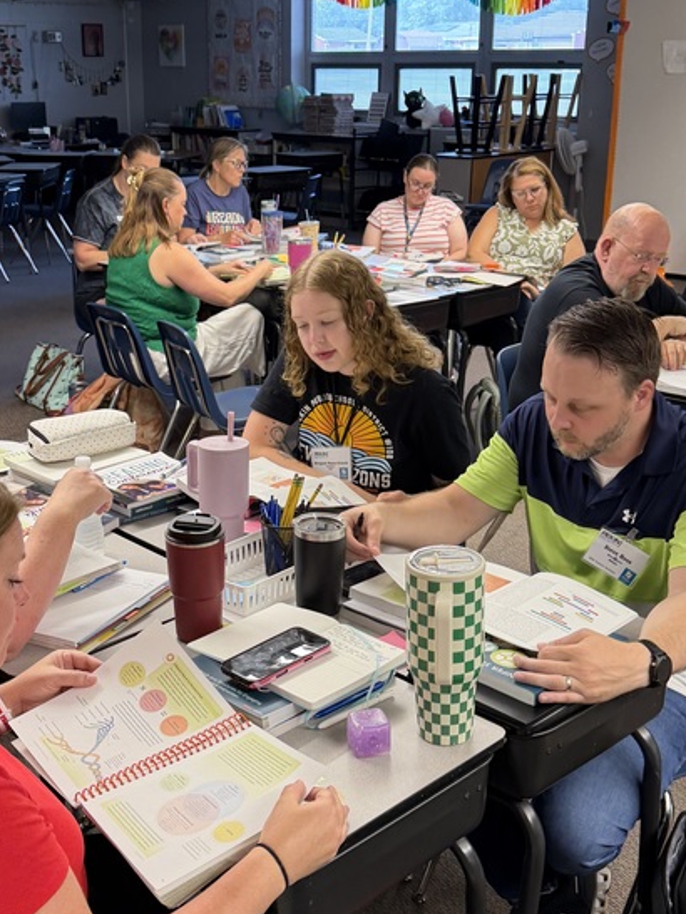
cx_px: 283
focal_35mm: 45
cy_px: 462
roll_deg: +0.5
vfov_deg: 42.1
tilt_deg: -17.5
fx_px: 1188
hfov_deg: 32.1
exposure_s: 1/60
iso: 160
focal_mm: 6.76
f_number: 1.78
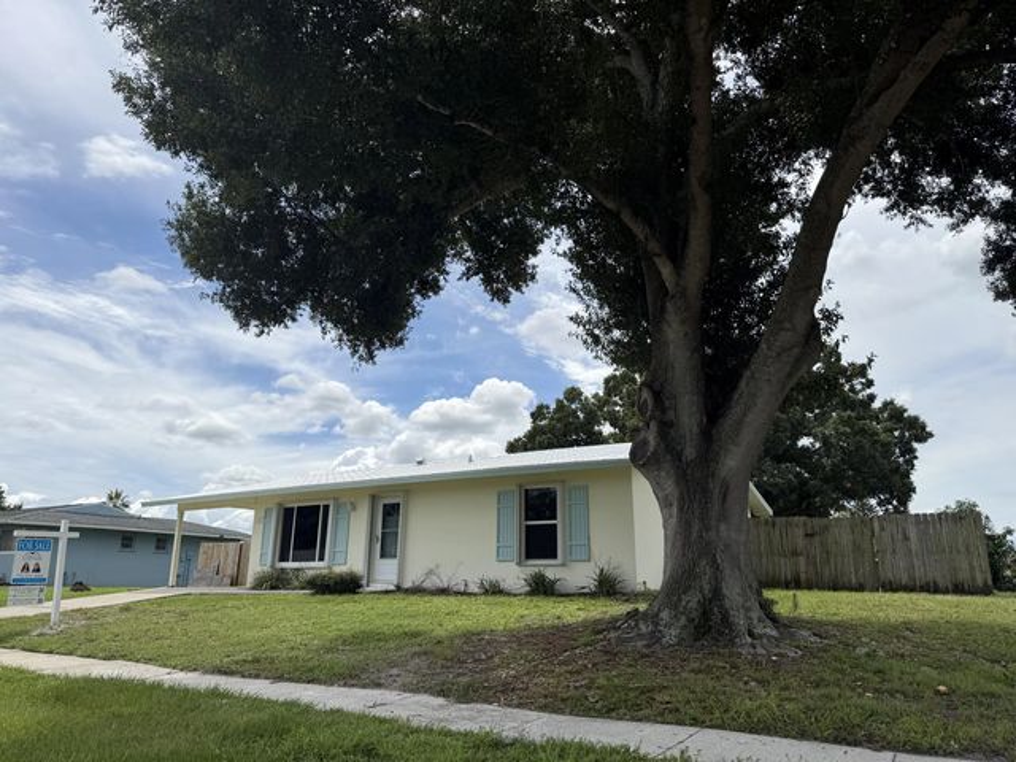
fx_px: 704
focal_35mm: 24
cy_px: 381
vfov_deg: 56.8
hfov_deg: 71.6
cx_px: 508
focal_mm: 6.76
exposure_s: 1/8130
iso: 80
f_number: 1.78
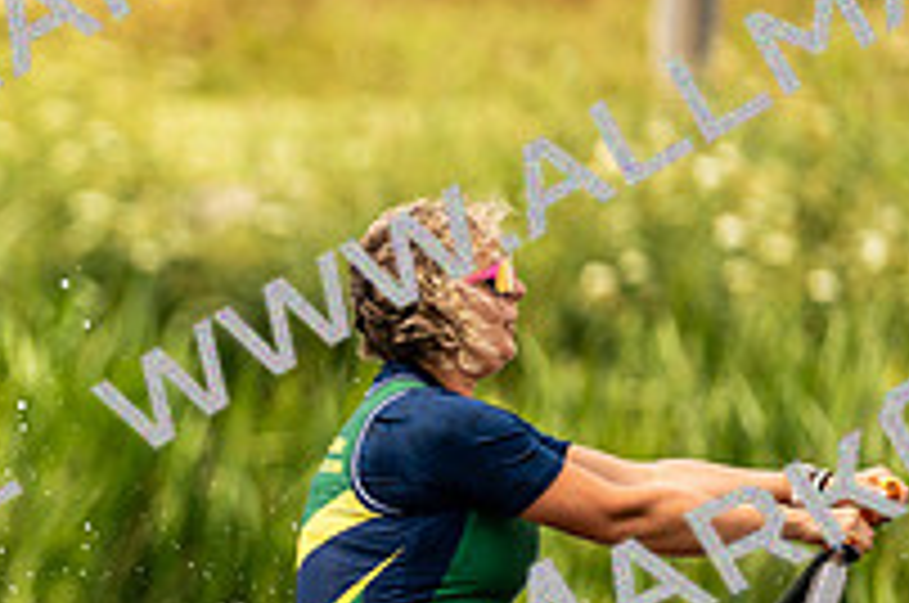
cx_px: -234
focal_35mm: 1727
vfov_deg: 0.8
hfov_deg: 1.2
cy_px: 524
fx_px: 43537
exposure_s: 1/2000
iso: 400
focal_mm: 600
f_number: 6.3
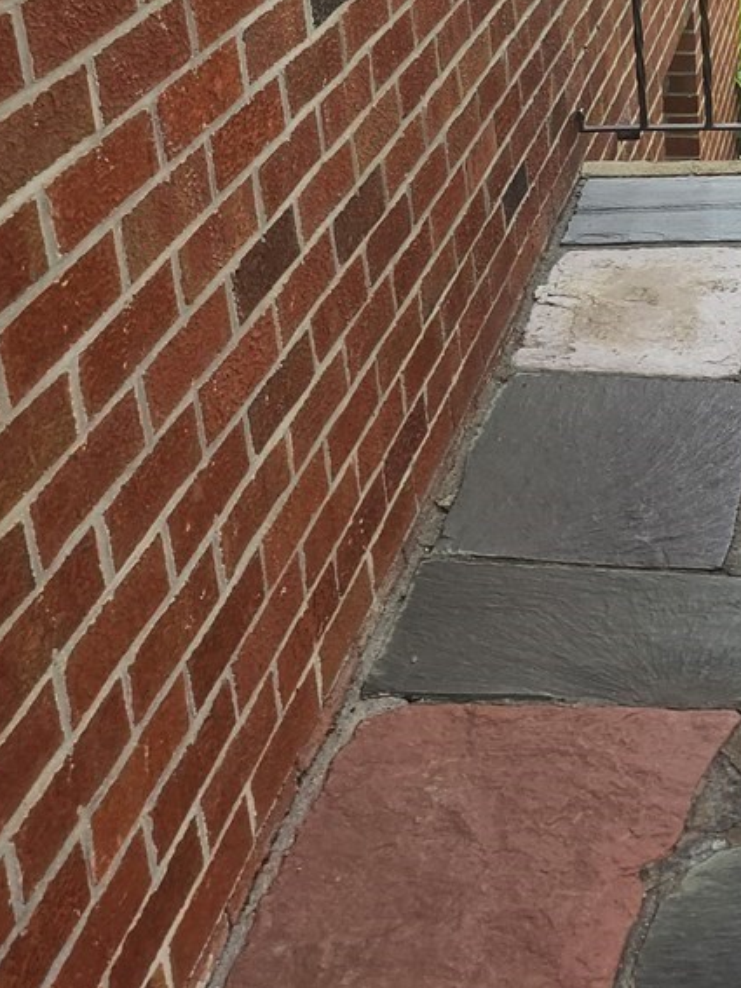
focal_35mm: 65
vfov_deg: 29.1
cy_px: 188
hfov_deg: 21.1
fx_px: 1856
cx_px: 868
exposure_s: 1/180
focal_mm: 5
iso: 64
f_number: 1.8
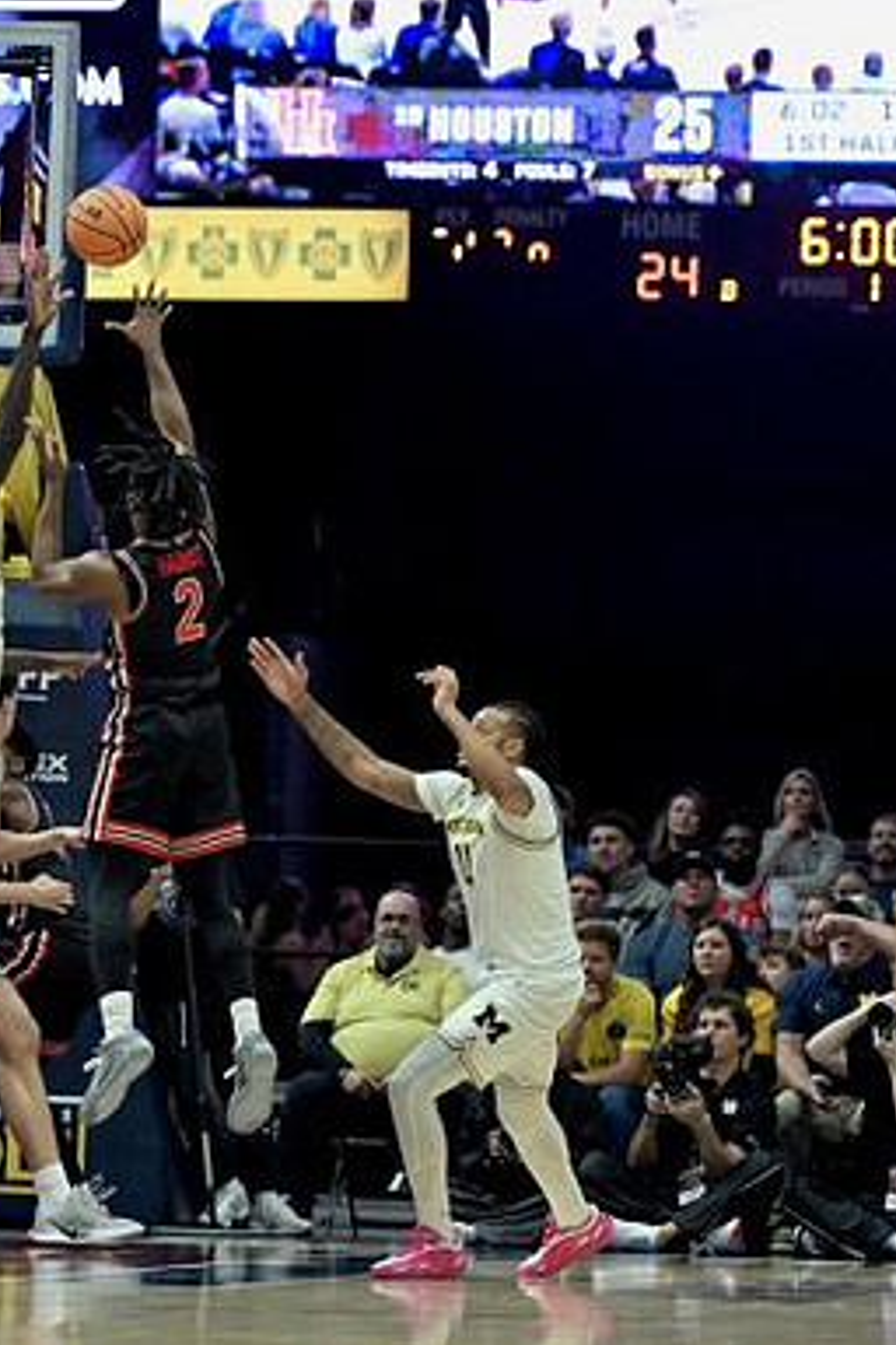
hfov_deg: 6.3
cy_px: 671
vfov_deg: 9.4
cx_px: -49
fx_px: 8175
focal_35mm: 219
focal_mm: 145
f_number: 2.8
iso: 4000
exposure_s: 1/1000
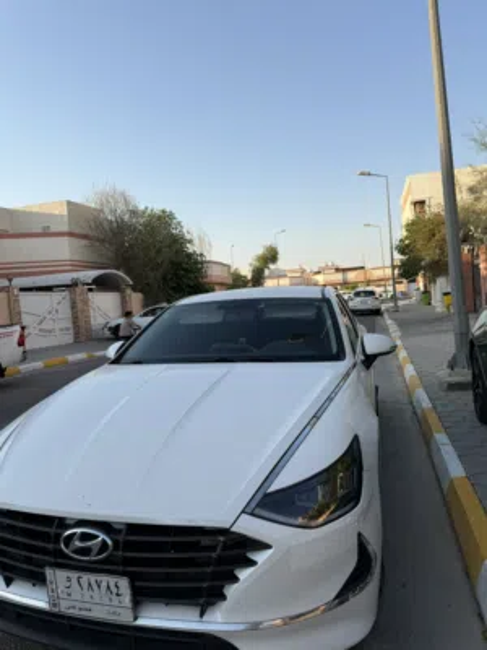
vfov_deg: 71.6
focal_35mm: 24
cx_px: 244
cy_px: 325
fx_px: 450
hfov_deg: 56.8
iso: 80
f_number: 1.78
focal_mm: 6.76
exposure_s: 1/2232
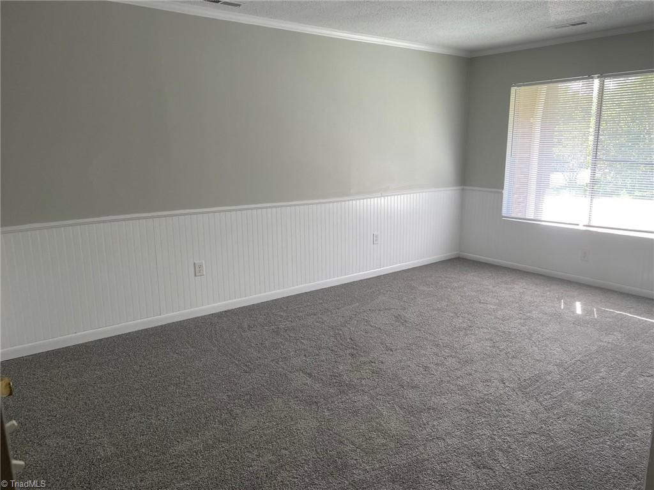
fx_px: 491
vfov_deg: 53.1
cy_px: 245
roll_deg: +0.9
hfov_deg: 67.3
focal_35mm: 26
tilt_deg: -12.4
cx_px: 327
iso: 80
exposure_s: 1/120
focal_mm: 4.2
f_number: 1.6
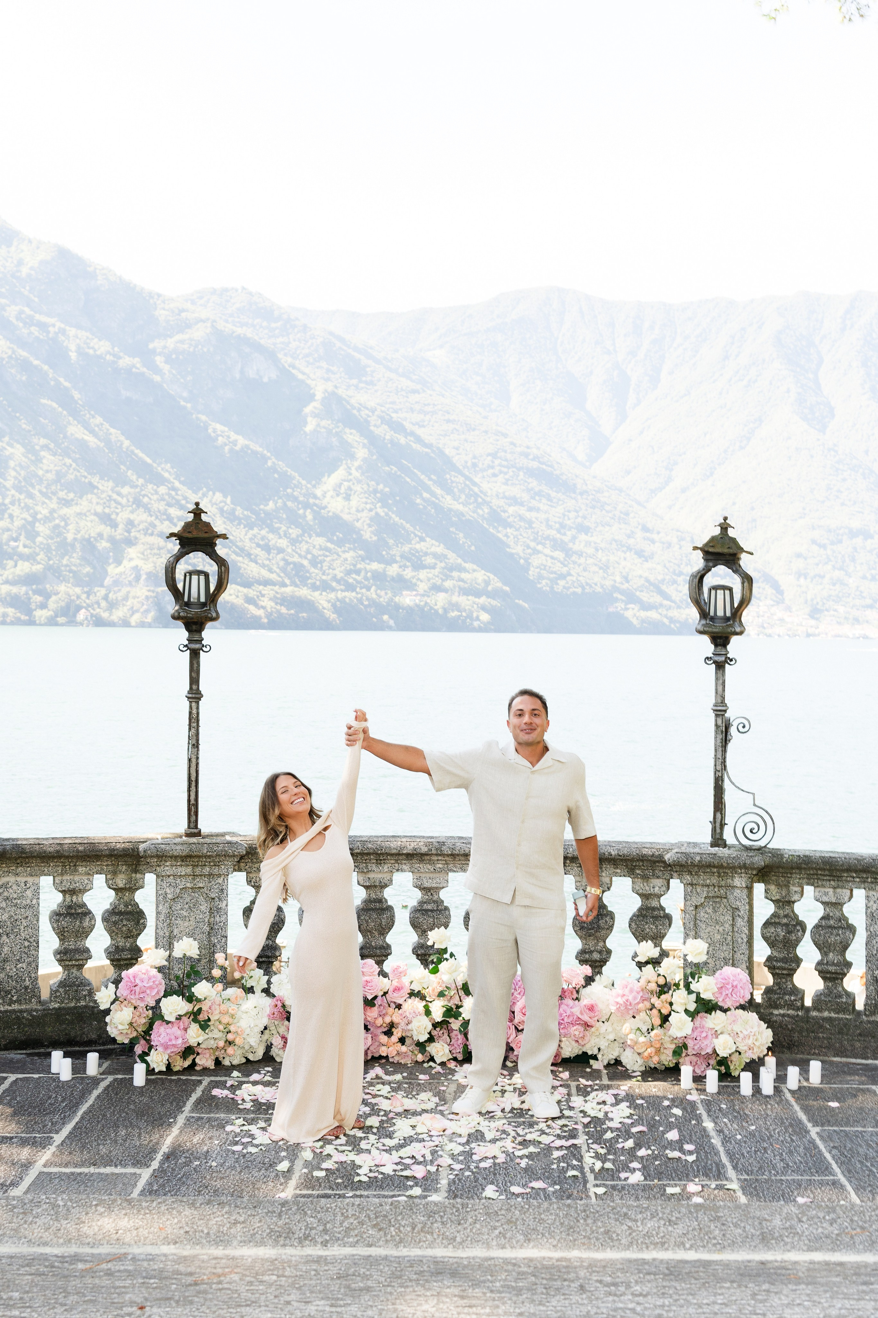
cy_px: 659
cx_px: 439
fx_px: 1573
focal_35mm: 43
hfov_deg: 31.2
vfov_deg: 45.4
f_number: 6.3
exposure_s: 1/250
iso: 250
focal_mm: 43
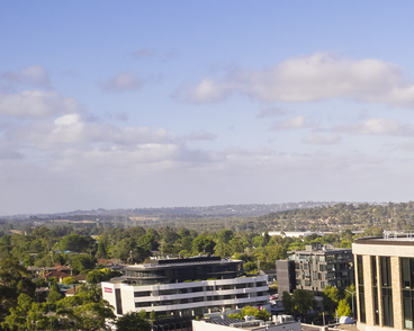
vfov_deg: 18.8
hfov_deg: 21.0
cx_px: 595
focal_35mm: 79
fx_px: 967
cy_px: 348
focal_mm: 10.26
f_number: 5.6
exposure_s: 1/800
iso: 100
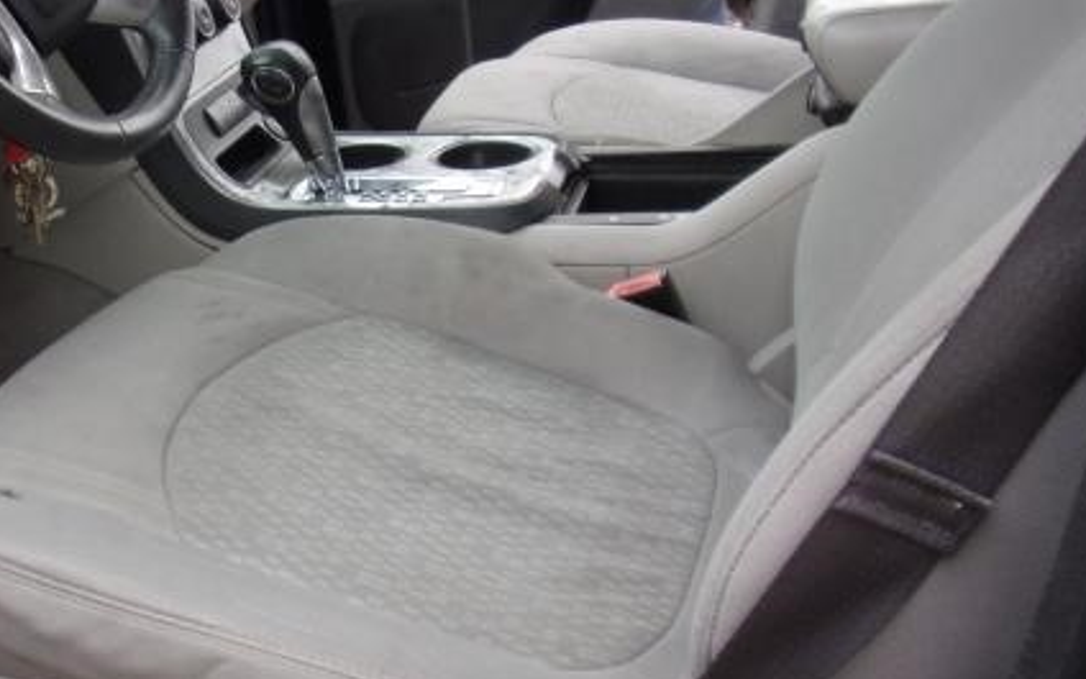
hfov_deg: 40.6
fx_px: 1421
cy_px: 315
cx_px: 261
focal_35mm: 48
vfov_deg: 26.9
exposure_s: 1/34
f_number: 3.3
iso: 131
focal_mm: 4.3
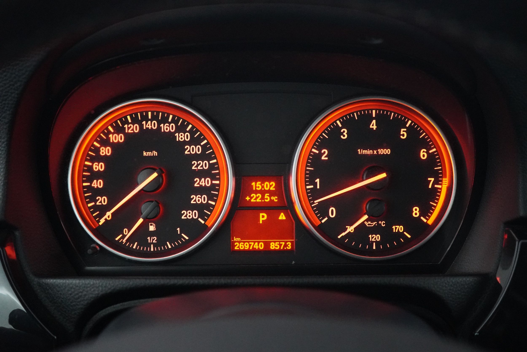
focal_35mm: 42
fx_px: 615
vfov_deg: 31.9
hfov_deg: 46.4
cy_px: 176
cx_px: 264
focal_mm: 28
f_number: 3.5
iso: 6400
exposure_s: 1/25
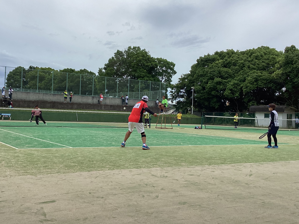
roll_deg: -0.5
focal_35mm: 40
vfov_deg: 36.0
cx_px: 139
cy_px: 111
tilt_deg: +1.0
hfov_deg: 46.8
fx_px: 345
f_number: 2.4
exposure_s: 1/1567
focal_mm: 3.3
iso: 25
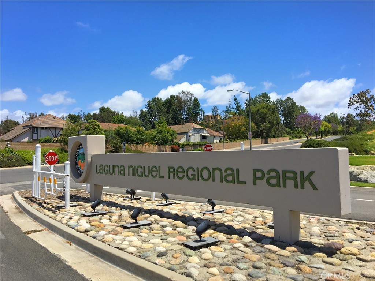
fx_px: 314
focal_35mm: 29
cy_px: 140
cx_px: 188
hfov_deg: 61.7
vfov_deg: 48.2
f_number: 2.2
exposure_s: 1/1603
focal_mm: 4.15
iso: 25
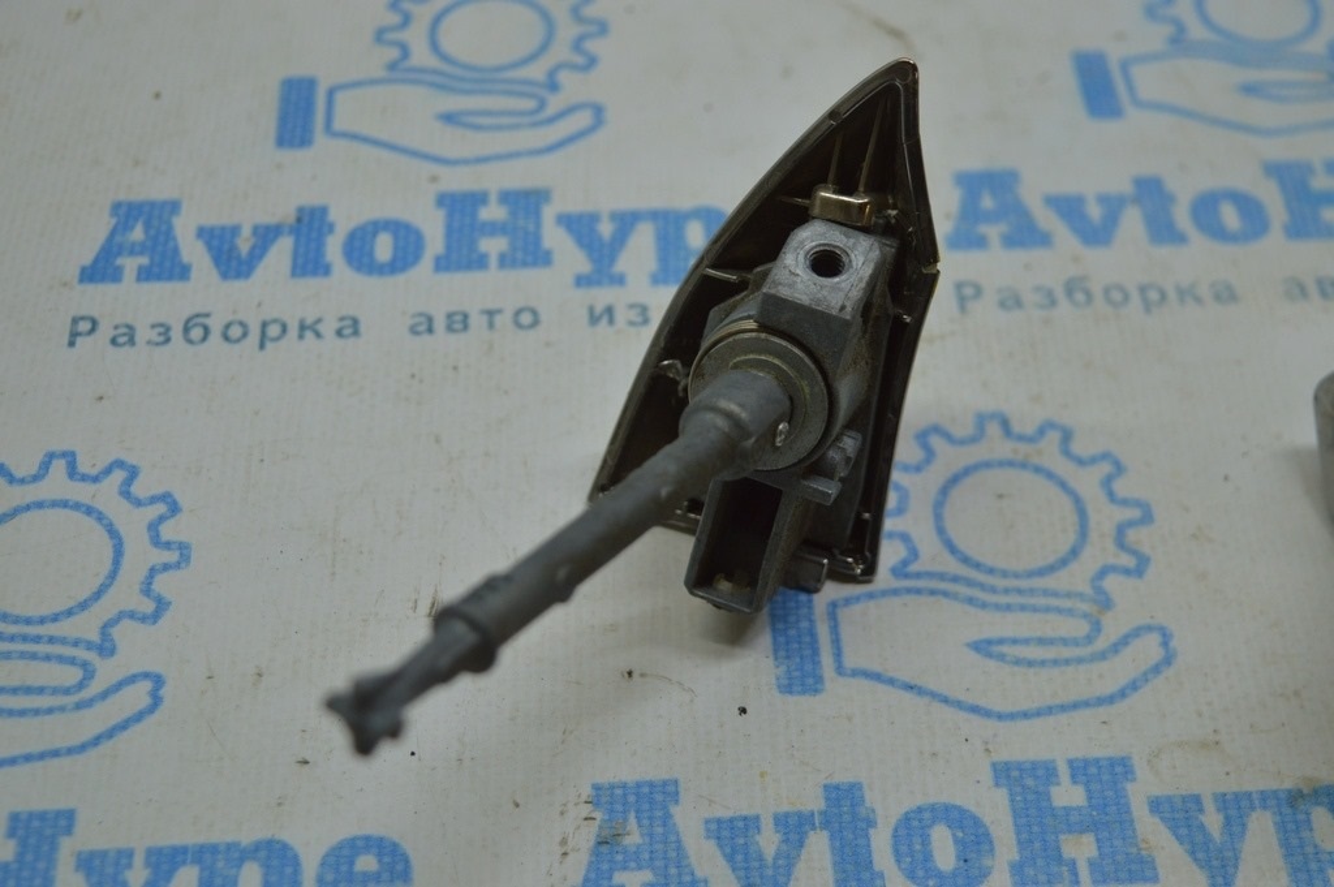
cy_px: 444
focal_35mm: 60
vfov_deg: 22.6
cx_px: 667
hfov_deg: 33.4
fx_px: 2221
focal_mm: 40
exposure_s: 1/125
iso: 400
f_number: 4.8
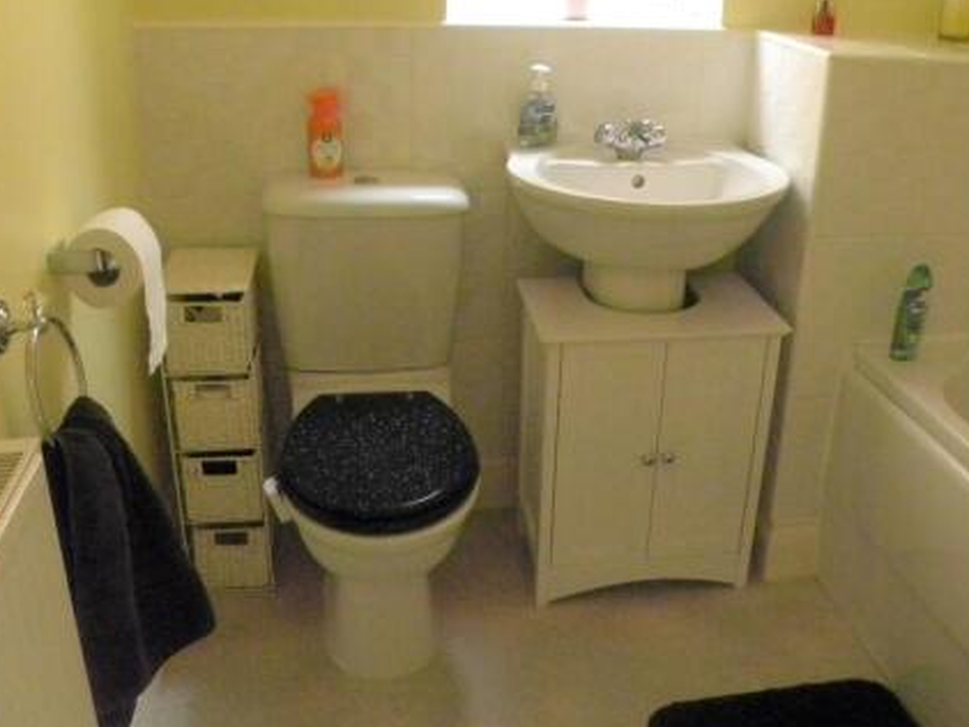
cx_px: 565
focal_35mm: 36
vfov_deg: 39.4
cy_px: 275
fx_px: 1008
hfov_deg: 51.1
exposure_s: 1/19.1
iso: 800
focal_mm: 4.6
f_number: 2.8
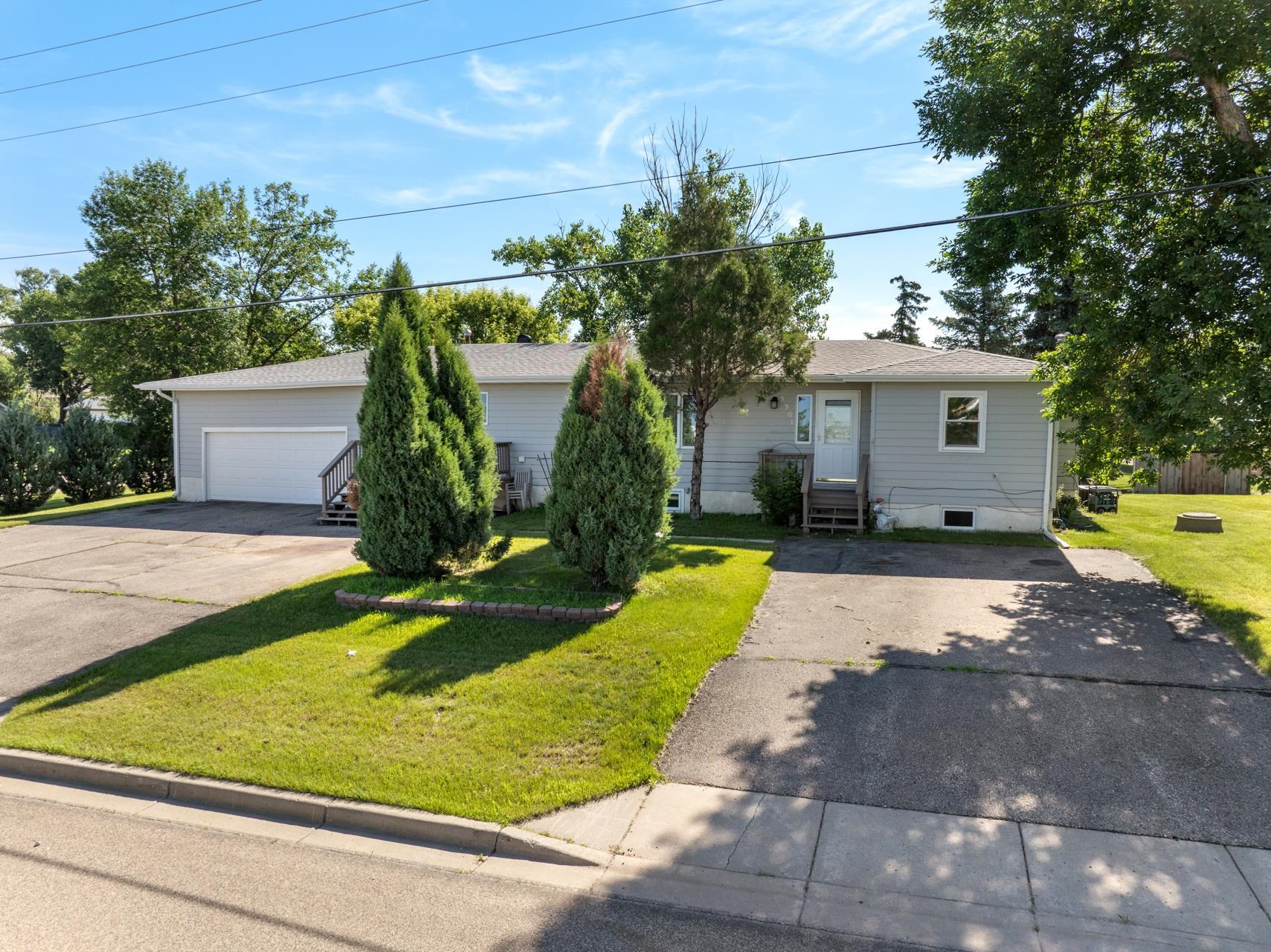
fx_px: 881
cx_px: 636
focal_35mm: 24
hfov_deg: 71.6
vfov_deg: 56.8
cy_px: 476
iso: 100
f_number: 5.6
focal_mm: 12.29
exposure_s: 1/500
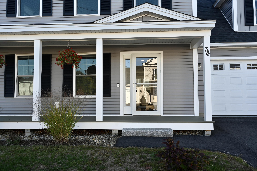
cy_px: 86
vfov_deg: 43.6
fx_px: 214
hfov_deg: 62.0
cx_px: 128
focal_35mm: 30
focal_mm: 30
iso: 200
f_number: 5.6
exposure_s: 1/250
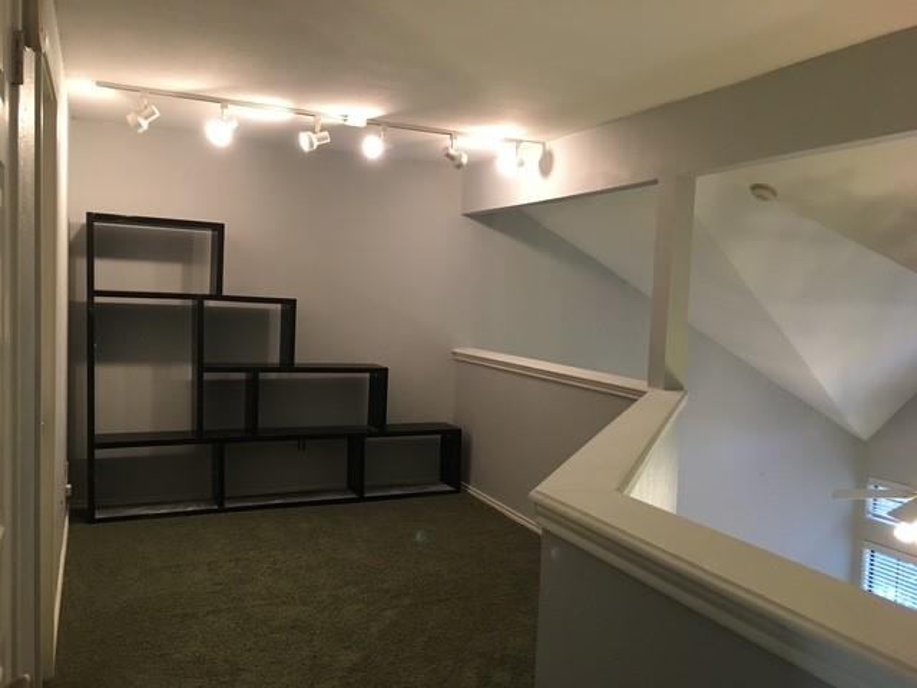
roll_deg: -1.8
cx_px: 458
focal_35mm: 29
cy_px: 344
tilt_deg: -2.4
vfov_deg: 48.2
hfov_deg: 61.7
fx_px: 768
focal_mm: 4.15
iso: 125
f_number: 2.2
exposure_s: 1/30
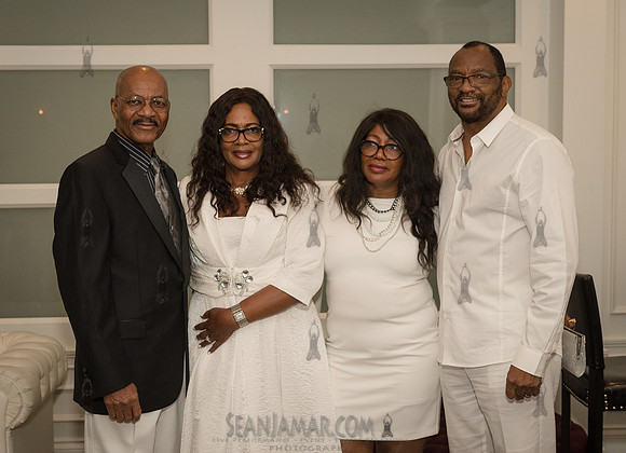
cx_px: 312
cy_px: 227
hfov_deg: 36.8
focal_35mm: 53
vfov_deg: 27.1
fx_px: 942
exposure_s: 1/400
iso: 1600
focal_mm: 48
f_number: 4
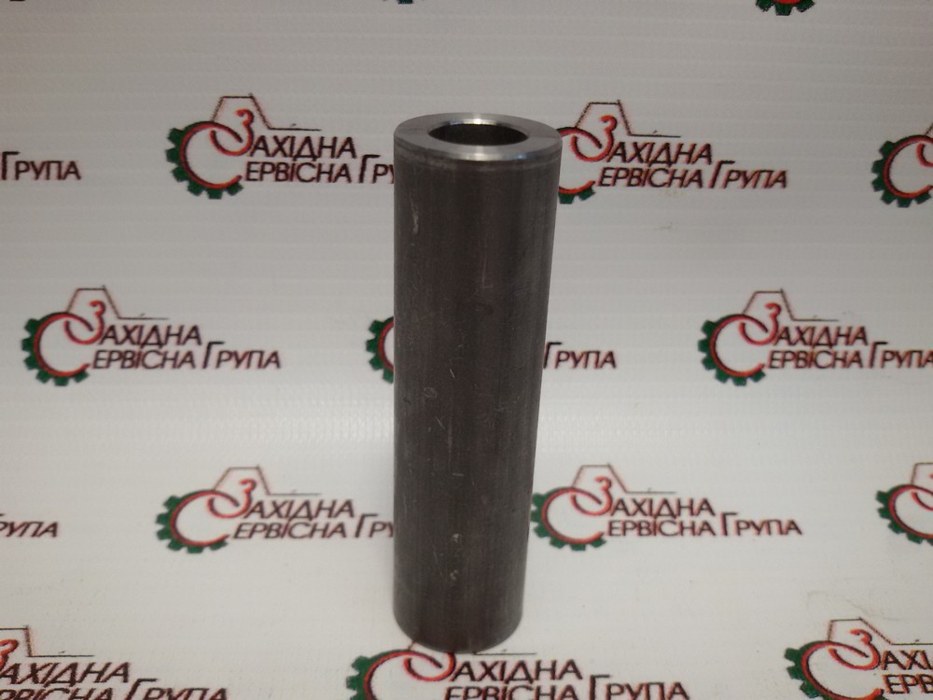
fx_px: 836
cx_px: 466
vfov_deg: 45.4
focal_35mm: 31
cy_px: 350
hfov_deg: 58.4
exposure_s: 1/100
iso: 50
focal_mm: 2.93
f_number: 2.4
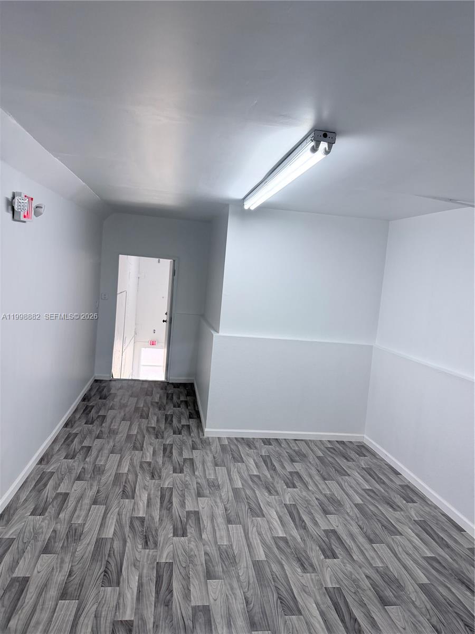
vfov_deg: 71.6
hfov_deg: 56.8
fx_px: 439
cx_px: 238
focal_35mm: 24
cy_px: 317
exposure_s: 1/227
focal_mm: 6.76
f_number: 1.78
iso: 200
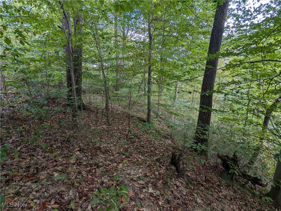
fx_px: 130
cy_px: 106
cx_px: 140
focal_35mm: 16
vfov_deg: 78.2
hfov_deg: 94.4
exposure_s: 1/61.5
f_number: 2.2
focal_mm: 2.35
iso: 48
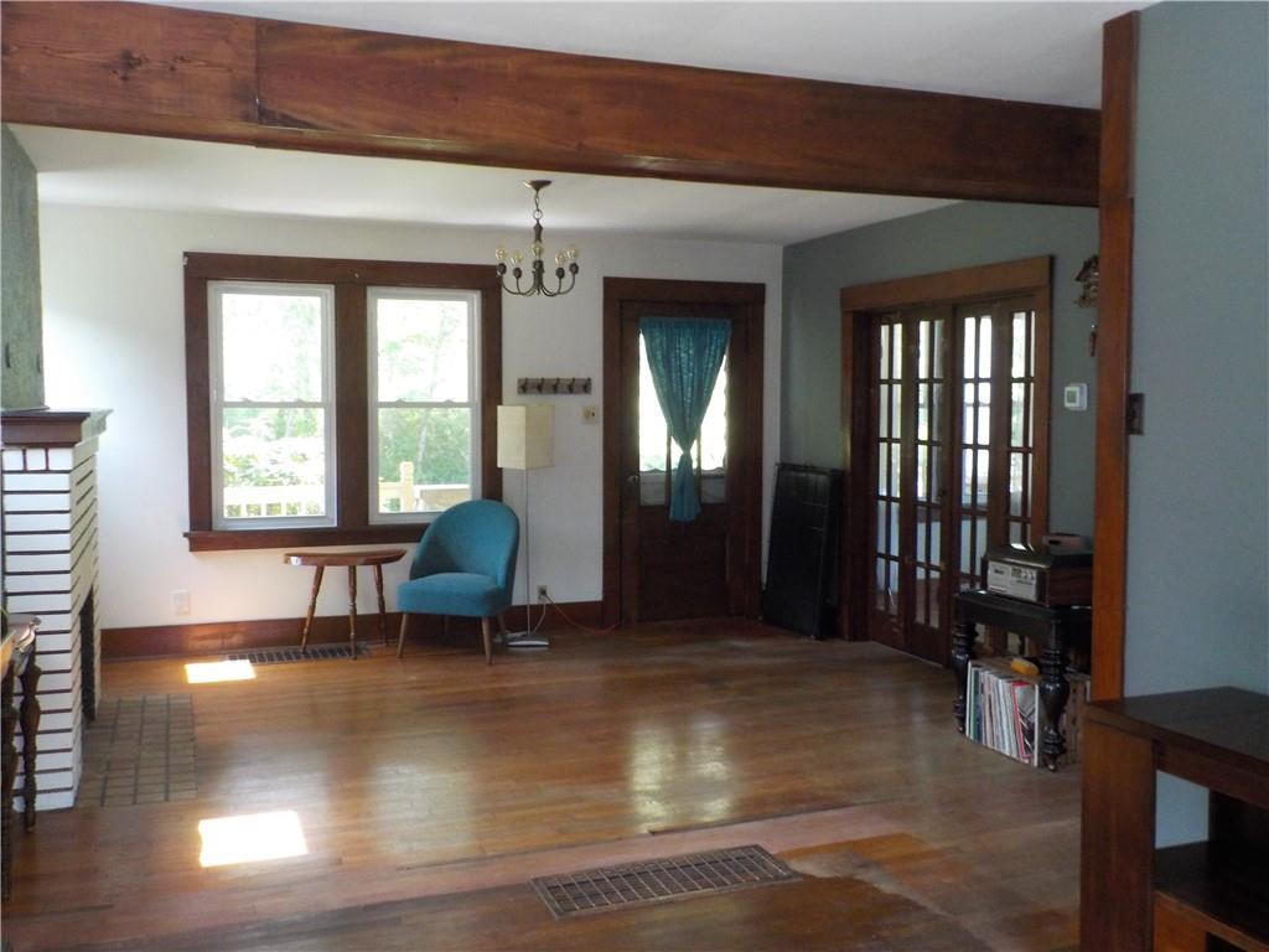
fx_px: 1100
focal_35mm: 30
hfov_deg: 60.0
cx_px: 634
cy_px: 476
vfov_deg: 46.8
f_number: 3.3
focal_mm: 4.1
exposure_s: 1/30
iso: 360
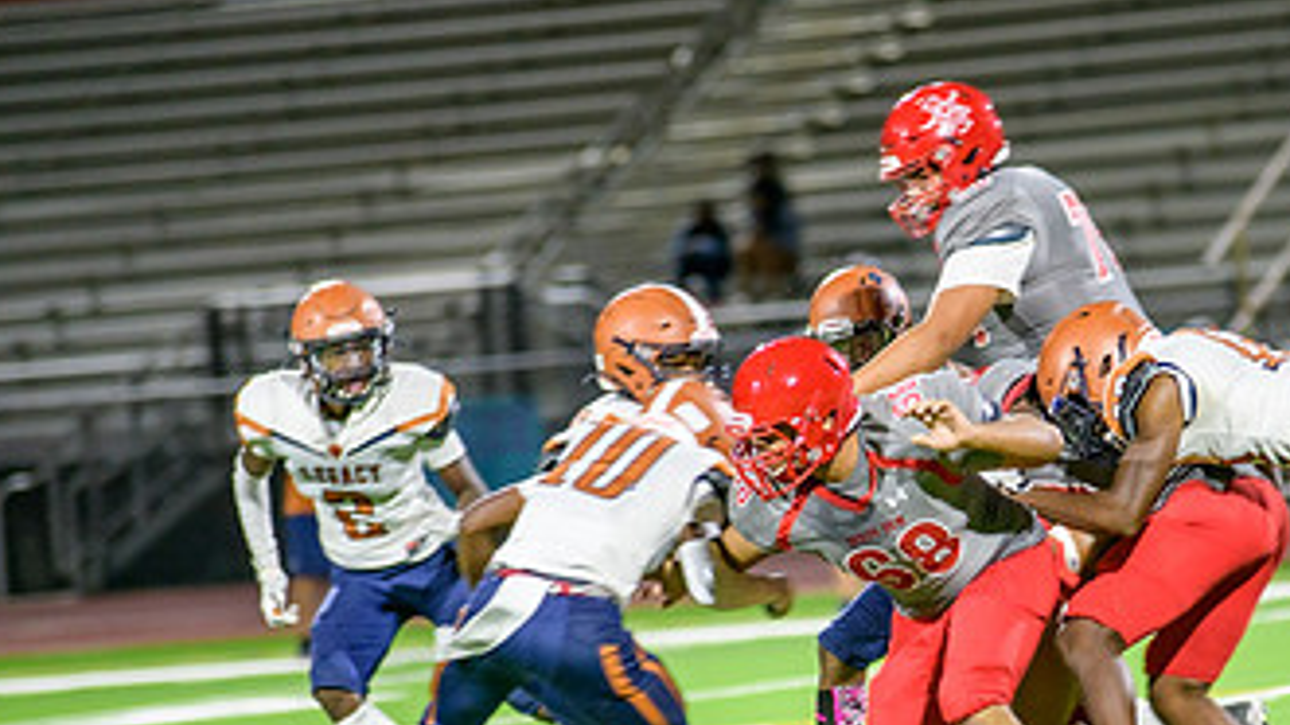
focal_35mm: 367
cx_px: 889
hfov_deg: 5.9
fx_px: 12550
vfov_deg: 3.3
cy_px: 641
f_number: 2.8
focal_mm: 200
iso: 1600
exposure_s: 1/250
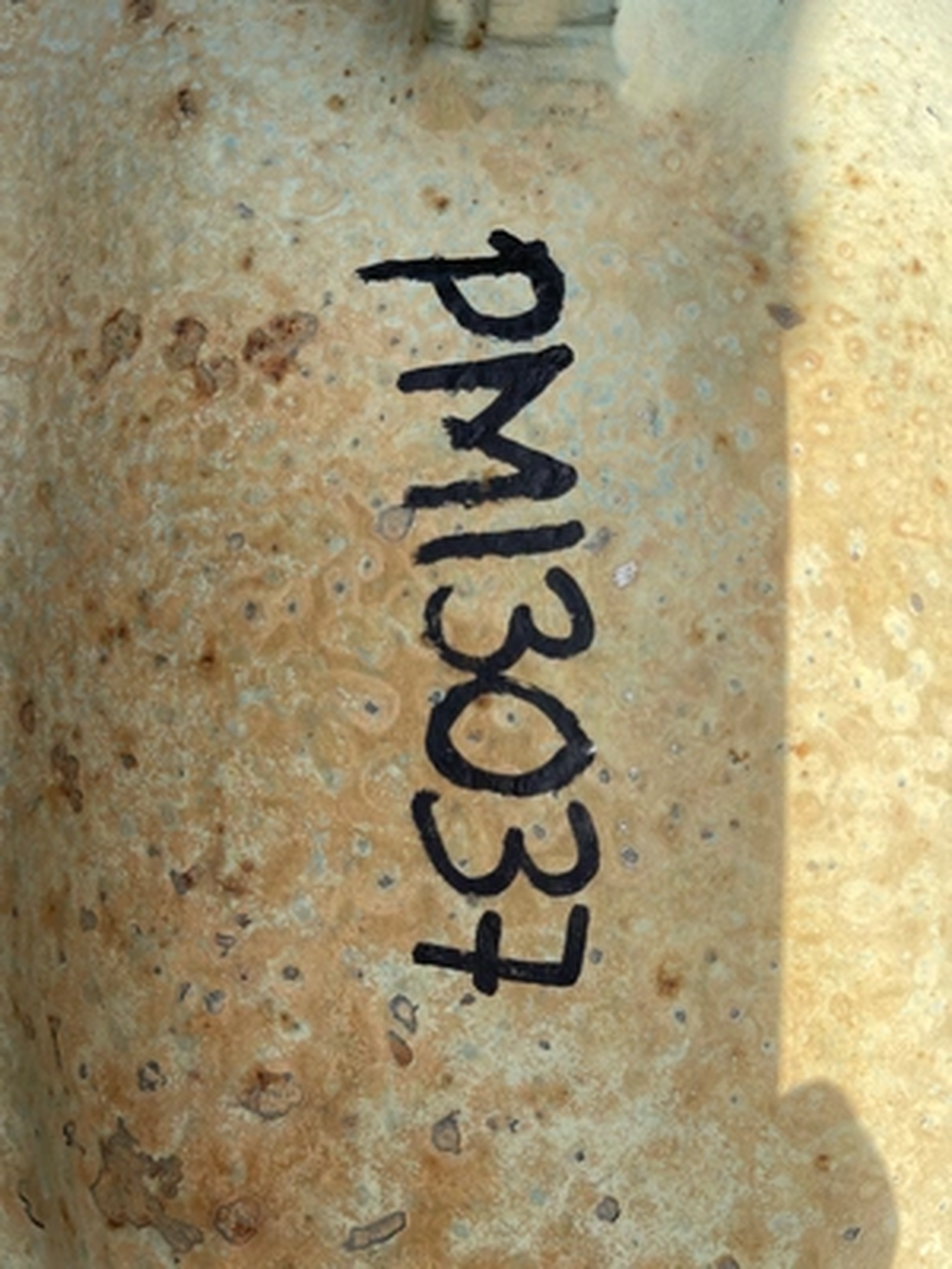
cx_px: 476
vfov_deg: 67.3
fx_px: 953
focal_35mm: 26
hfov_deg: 53.1
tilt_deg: -58.7
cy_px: 634
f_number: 1.6
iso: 32
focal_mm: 5.1
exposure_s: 1/1689
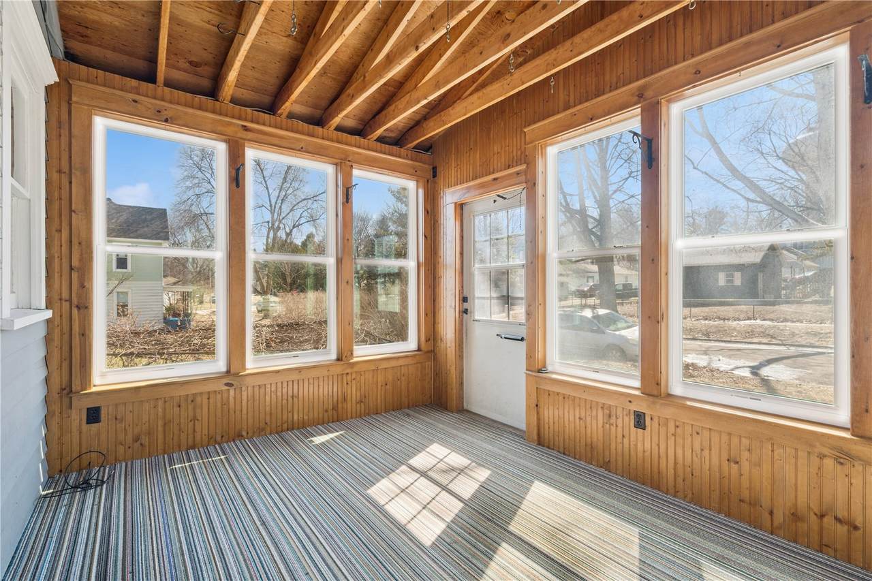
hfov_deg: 96.7
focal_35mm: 16
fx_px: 387
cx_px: 436
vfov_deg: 73.7
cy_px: 290
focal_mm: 16
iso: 400
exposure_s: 1/25
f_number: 10
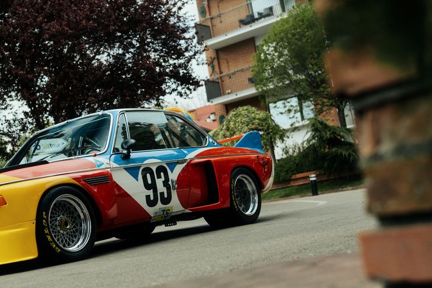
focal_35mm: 59
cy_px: 193
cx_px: 126
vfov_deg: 22.9
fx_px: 708
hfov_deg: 33.5
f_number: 2.2
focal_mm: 35
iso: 50
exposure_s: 1/250
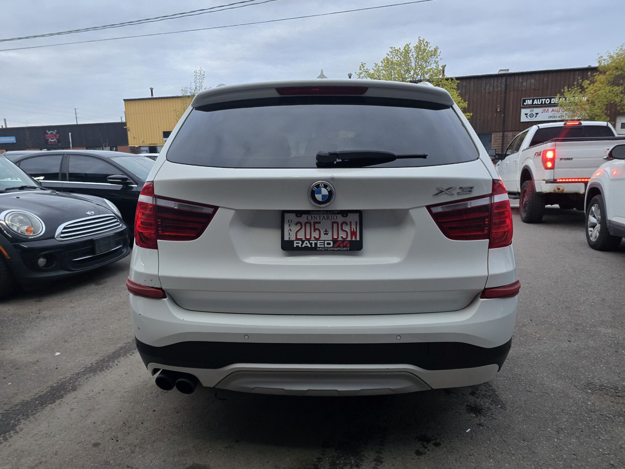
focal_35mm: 23
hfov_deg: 73.9
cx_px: 312
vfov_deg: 58.9
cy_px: 234
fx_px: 415
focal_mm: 6.3
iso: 800
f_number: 1.7
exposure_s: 1/120
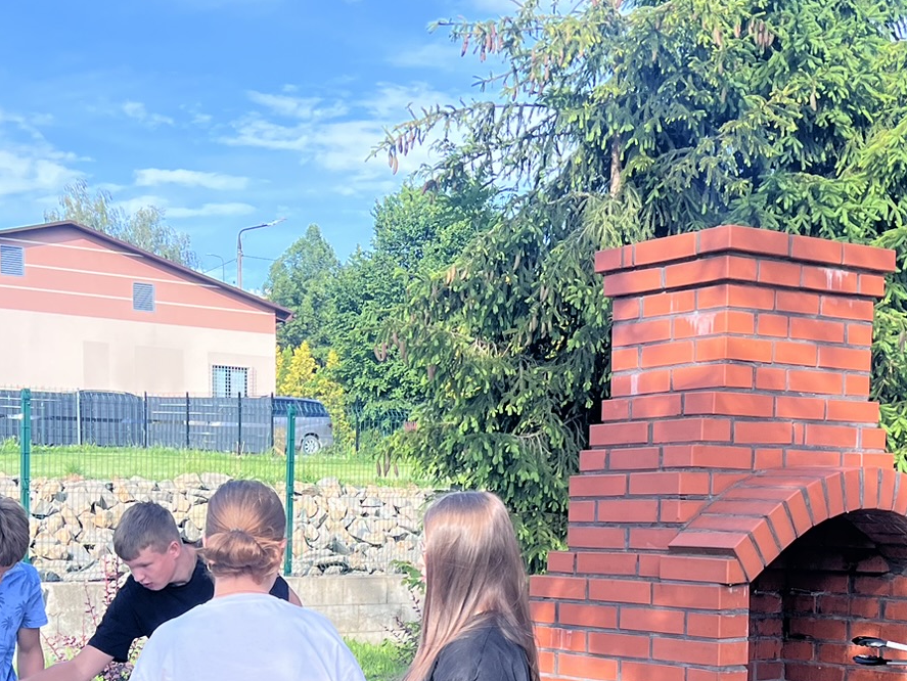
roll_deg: -0.2
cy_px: 636
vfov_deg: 23.7
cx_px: 374
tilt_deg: -4.7
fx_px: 1573
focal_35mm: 60
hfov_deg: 32.1
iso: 50
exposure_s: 1/827
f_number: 1.5
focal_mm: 5.7
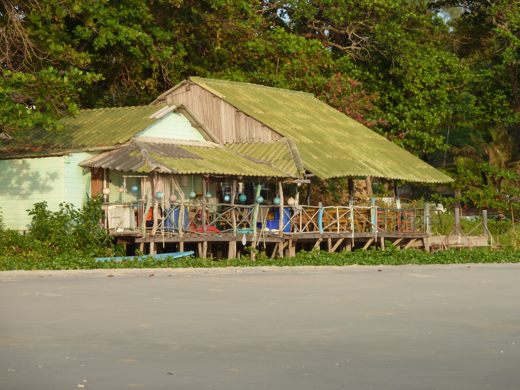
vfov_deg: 10.8
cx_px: 260
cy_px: 195
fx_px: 2058
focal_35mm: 137
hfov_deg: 14.4
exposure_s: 1/160
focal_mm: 22.5
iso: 80
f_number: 4.5
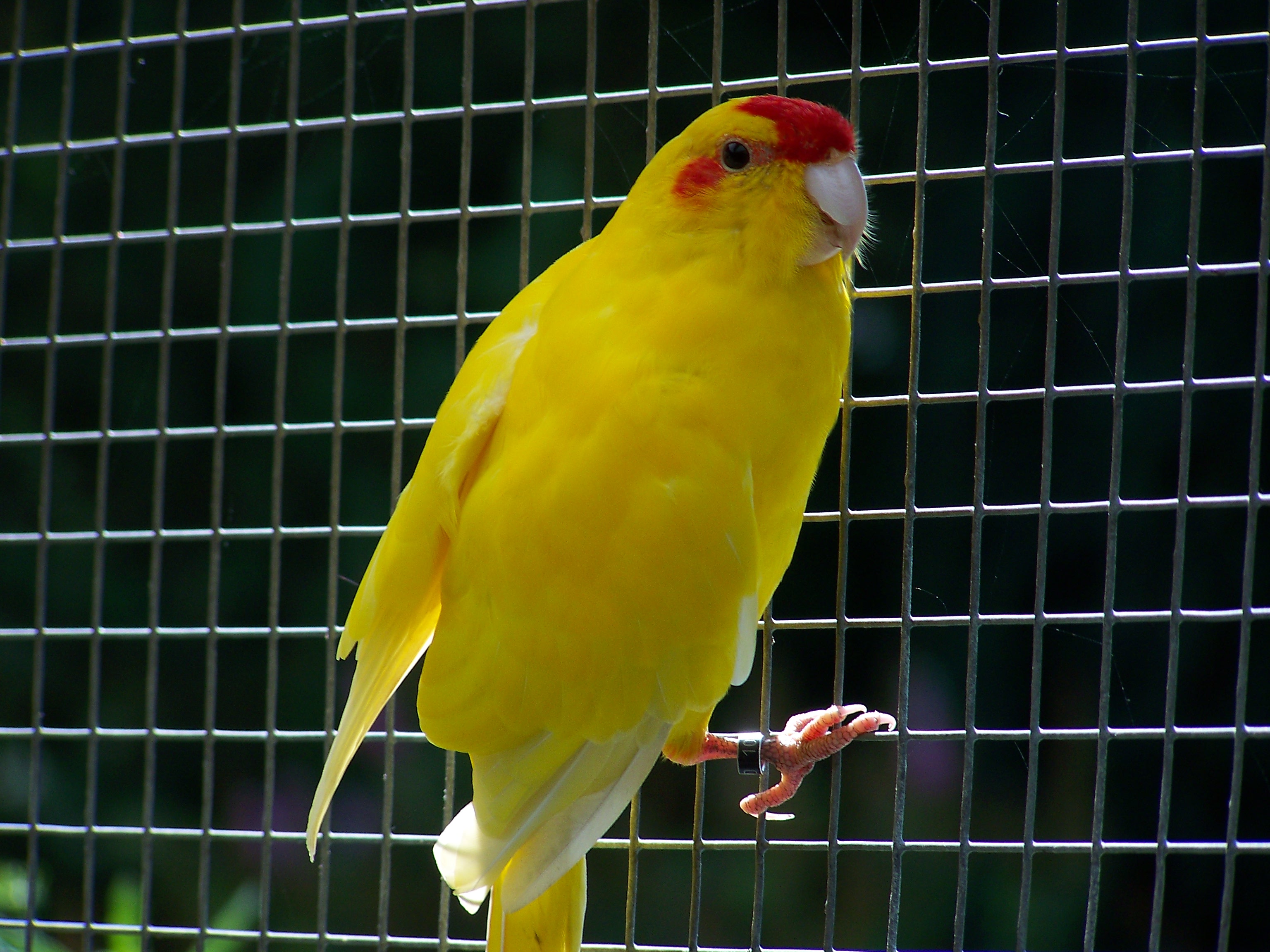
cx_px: 635
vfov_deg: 5.8
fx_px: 9466
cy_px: 476
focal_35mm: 258
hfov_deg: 7.7
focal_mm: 42.8
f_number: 3.6
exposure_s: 1/320
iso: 64
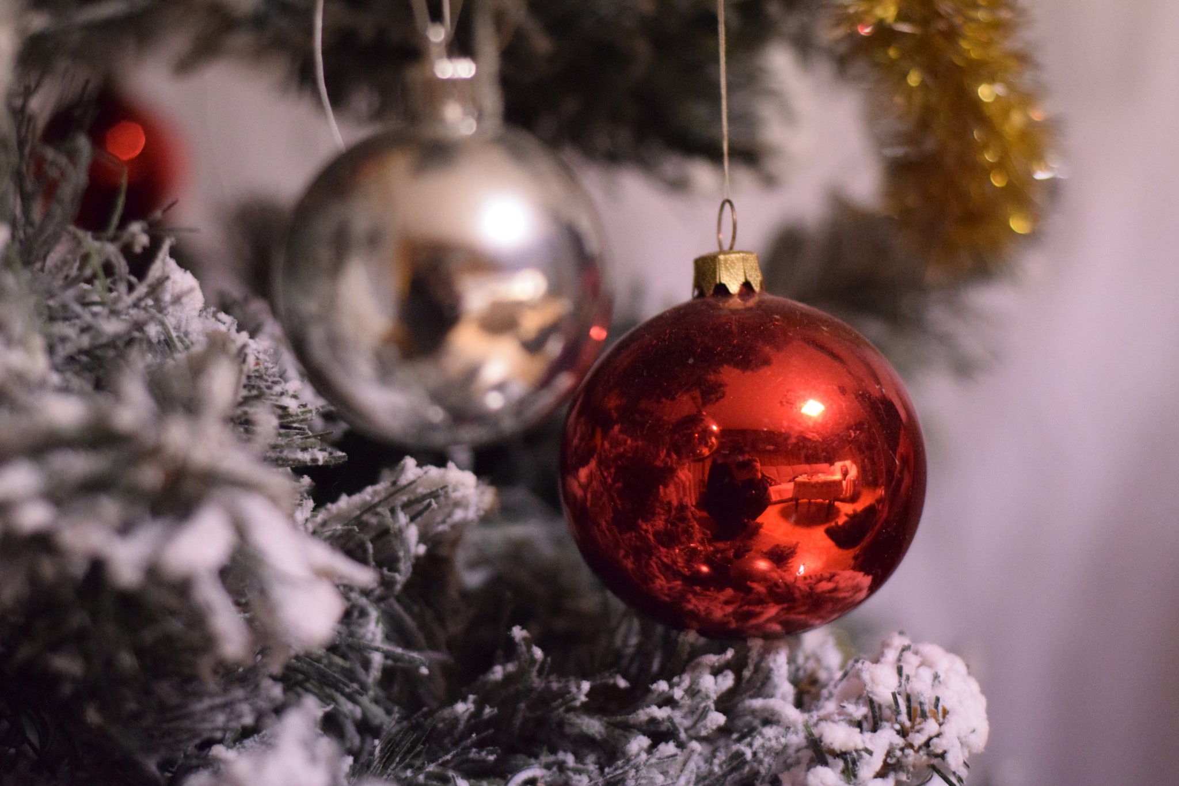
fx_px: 2456
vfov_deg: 18.2
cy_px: 393
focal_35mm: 75
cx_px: 590
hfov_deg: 27.0
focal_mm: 50
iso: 6400
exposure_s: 1/160
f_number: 2.5
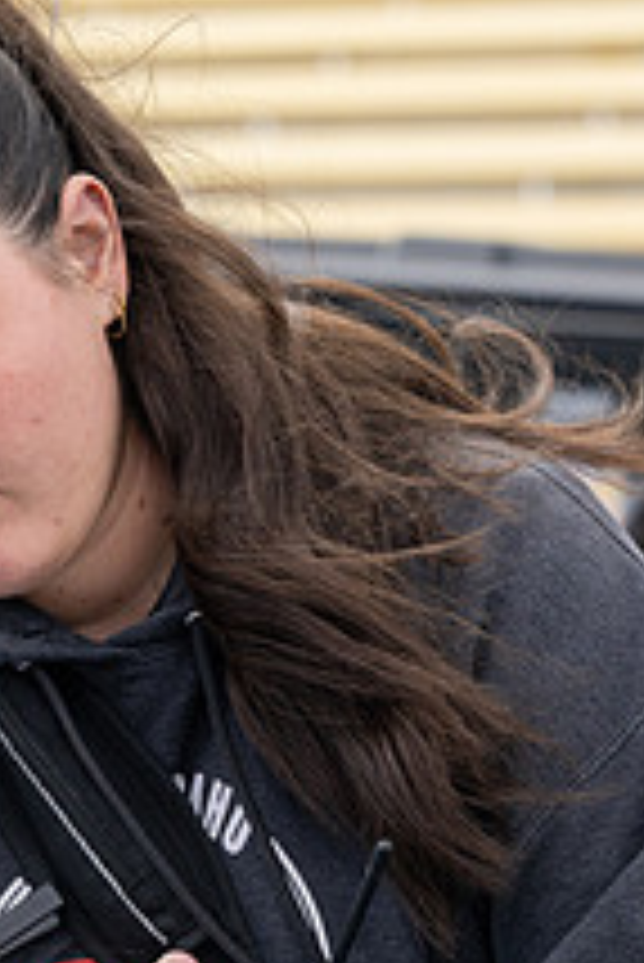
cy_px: 675
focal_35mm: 147
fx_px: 3938
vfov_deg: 13.9
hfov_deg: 9.3
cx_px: 185
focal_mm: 70
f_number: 4
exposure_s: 1/1250
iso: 250
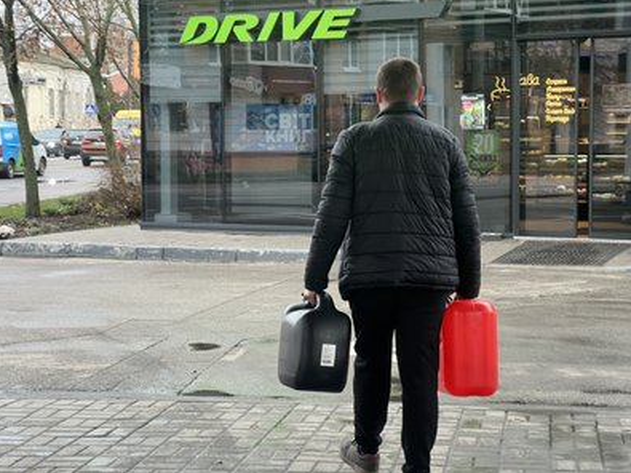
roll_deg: -0.1
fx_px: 1421
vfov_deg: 18.9
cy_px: 236
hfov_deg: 25.0
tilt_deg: -3.5
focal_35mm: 78
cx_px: 313
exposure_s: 1/120
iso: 100
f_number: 2.8
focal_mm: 9
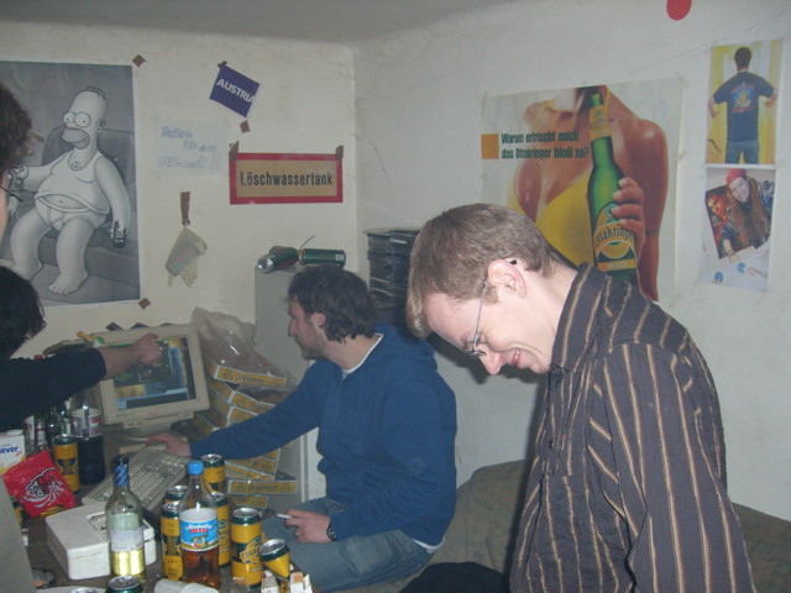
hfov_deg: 49.0
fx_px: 868
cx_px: 396
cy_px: 296
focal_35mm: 38
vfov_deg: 37.7
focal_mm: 6.2
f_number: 2.7
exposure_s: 1/60
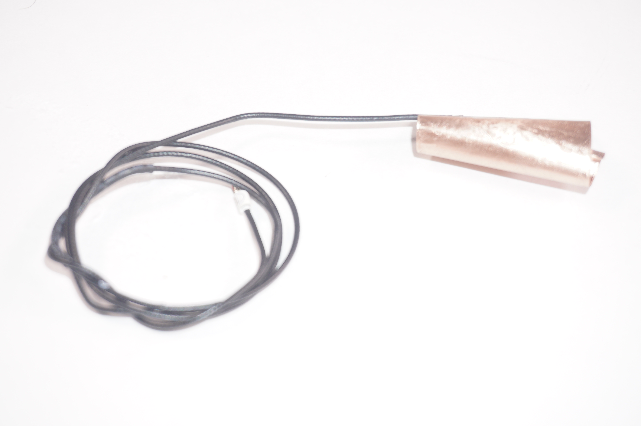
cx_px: 320
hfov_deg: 31.9
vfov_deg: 21.5
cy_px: 213
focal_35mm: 63
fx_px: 1121
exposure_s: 1/160
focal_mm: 42
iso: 250
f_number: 5.6
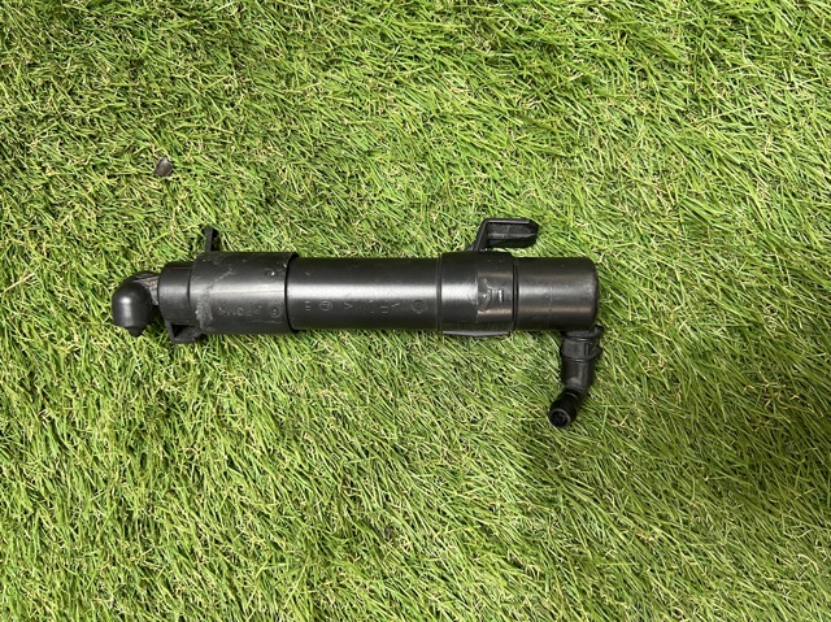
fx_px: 624
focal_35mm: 26
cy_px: 311
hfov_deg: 67.3
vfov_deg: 53.0
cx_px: 416
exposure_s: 1/50
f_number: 1.5
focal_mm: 5.7
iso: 100
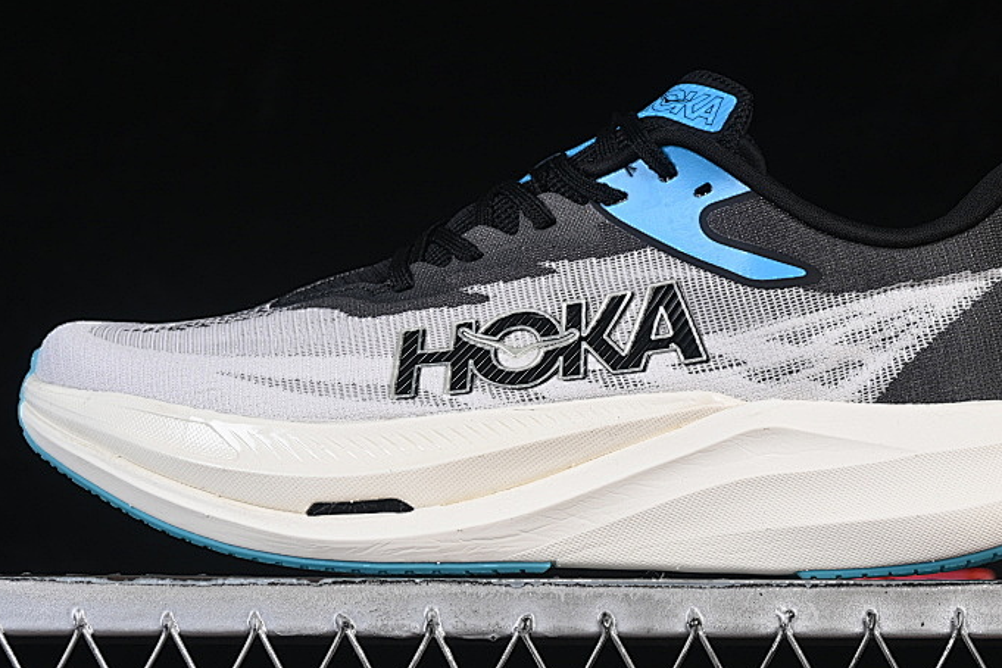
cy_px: 252
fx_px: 3312
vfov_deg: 11.5
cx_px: 575
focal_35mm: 119
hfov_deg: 17.2
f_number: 8
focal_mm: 50
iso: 160
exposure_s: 1/80
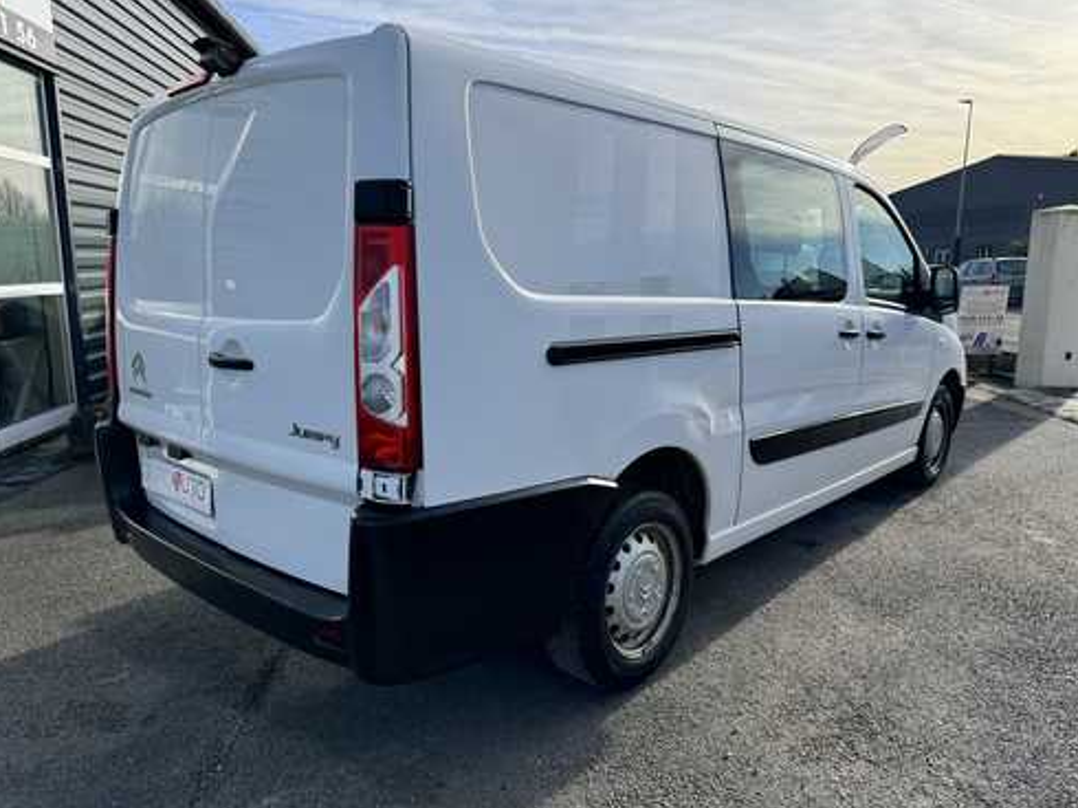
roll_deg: +0.1
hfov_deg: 69.4
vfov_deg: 54.8
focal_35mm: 25
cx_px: 550
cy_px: 402
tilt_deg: -9.5
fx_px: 778
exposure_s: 1/2959
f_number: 1.78
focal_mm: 6.76
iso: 80
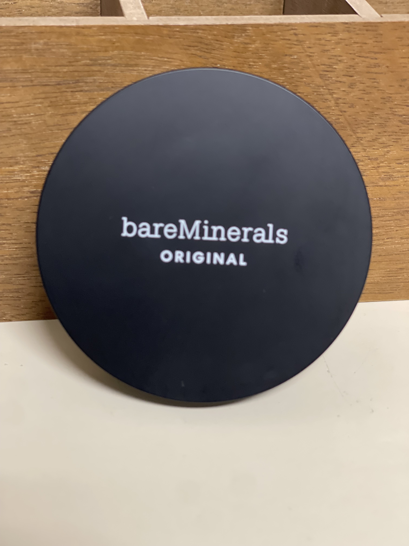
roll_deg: -3.3
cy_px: 273
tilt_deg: -30.2
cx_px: 204
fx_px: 1008
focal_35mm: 64
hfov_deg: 22.9
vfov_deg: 30.3
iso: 400
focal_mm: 7.5
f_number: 2.2
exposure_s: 1/30
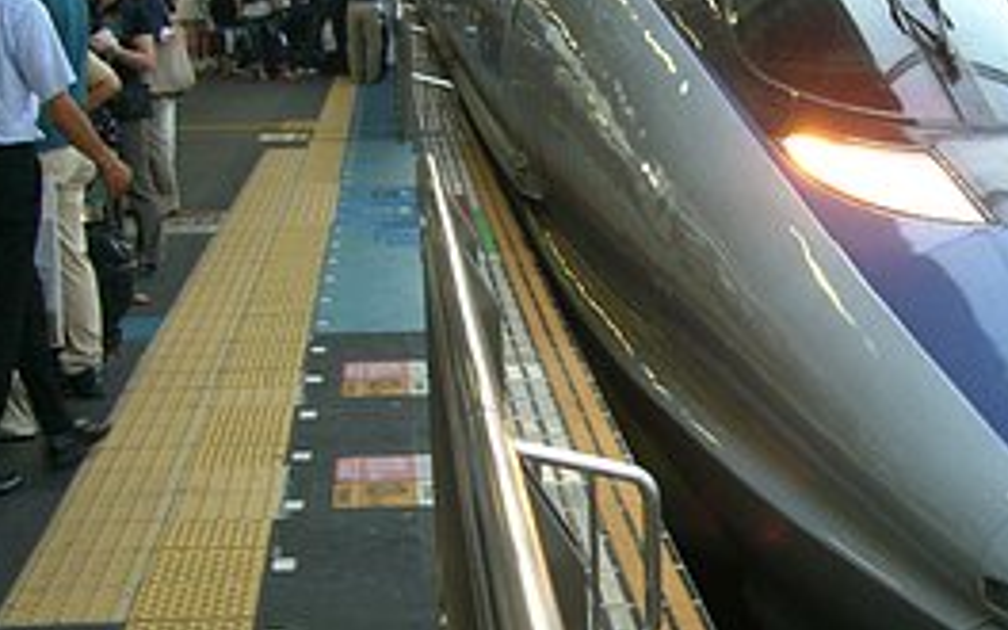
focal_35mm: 78
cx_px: 829
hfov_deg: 25.9
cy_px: 328
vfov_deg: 16.7
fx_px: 2143
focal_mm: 7.9
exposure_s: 1/60
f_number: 2.8
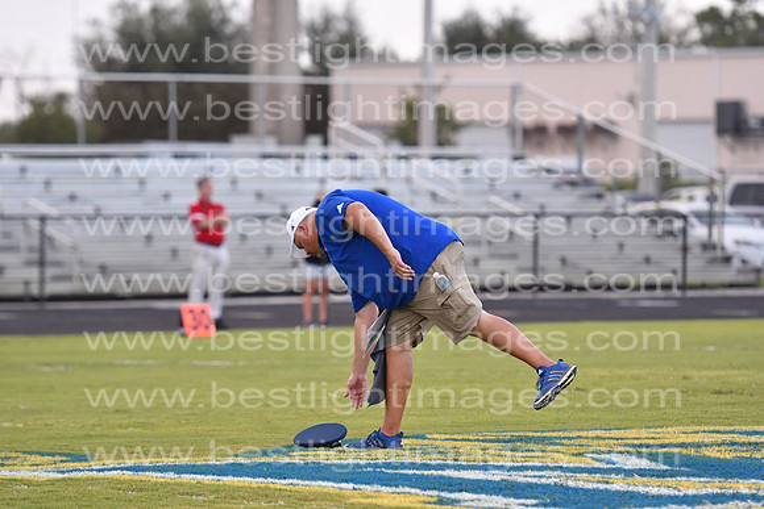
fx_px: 5572
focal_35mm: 262
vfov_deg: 5.2
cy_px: 254
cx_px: 382
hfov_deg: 7.8
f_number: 3.2
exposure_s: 1/800
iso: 800
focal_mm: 175
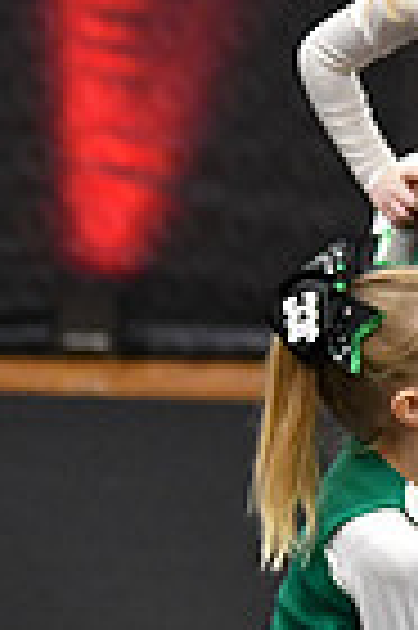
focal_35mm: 838
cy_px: 182
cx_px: 1294
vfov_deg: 2.5
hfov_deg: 1.6
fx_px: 14630
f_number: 2.8
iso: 5000
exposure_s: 1/800
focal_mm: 135
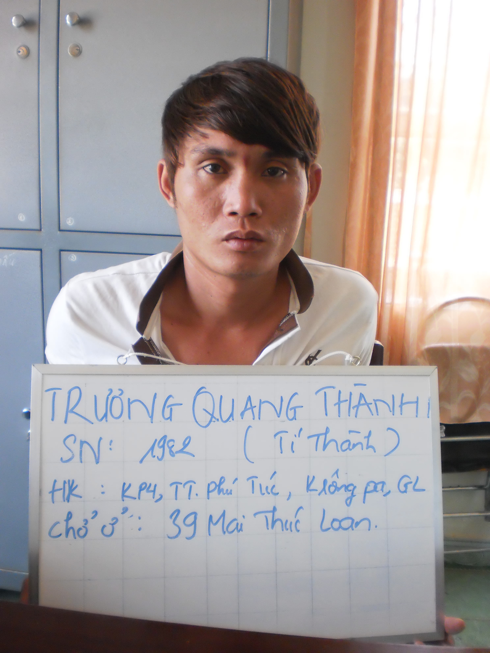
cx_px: 245
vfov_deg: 51.4
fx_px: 679
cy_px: 326
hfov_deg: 39.7
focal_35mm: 36
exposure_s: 1/100
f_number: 3.1
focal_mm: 6.3
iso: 400
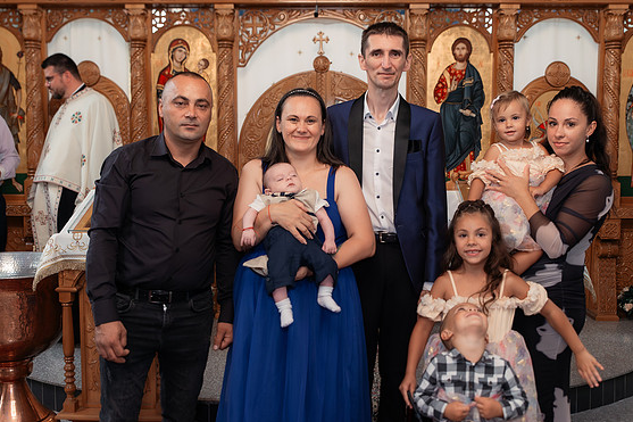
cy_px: 193
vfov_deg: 31.9
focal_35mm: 42
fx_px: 738
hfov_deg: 46.4
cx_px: 317
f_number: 3.5
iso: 2500
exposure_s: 1/250
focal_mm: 35
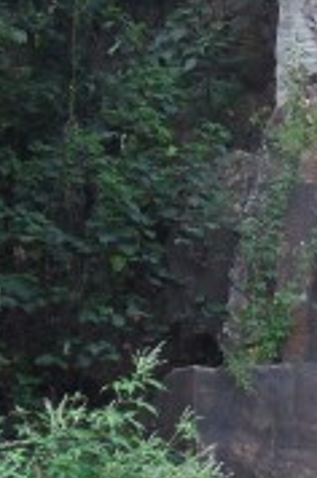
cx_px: 798
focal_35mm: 135
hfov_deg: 9.0
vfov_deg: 15.1
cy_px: 400
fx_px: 1790
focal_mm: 6.3
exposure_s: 1/90
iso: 100
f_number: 3.9
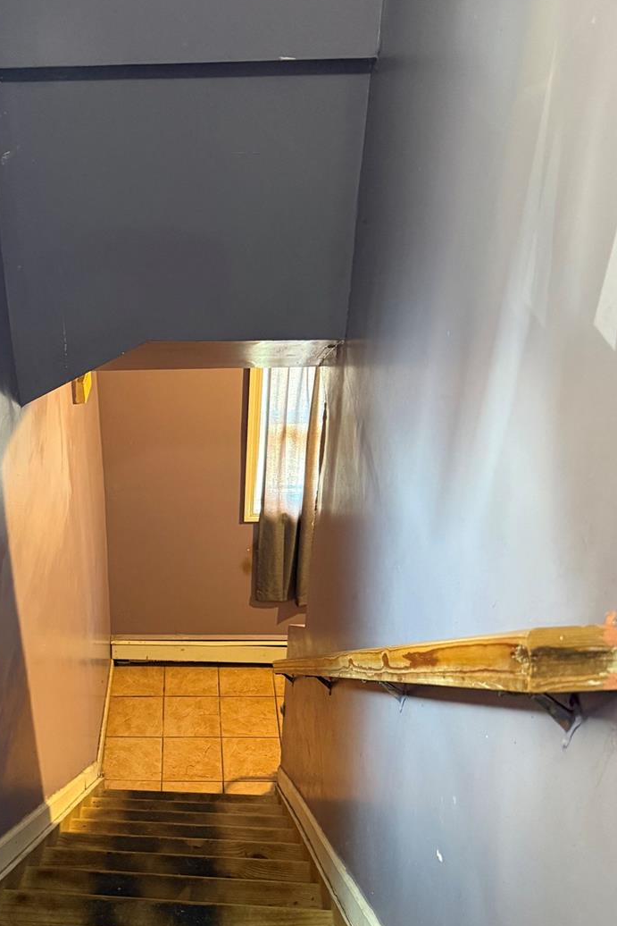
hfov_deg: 35.1
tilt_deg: -35.1
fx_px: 951
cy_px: 573
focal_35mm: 37
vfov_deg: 51.4
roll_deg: +1.8
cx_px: 146
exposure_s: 1/40
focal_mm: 6.76
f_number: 1.78
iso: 800
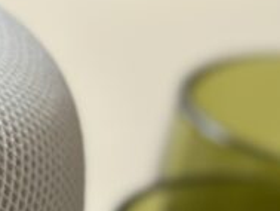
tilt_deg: -31.5
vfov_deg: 5.6
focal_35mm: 260
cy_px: 382
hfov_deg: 7.3
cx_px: -316
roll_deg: -4.8
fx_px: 2104
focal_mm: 6.86
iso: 80
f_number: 1.78
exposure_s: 1/361
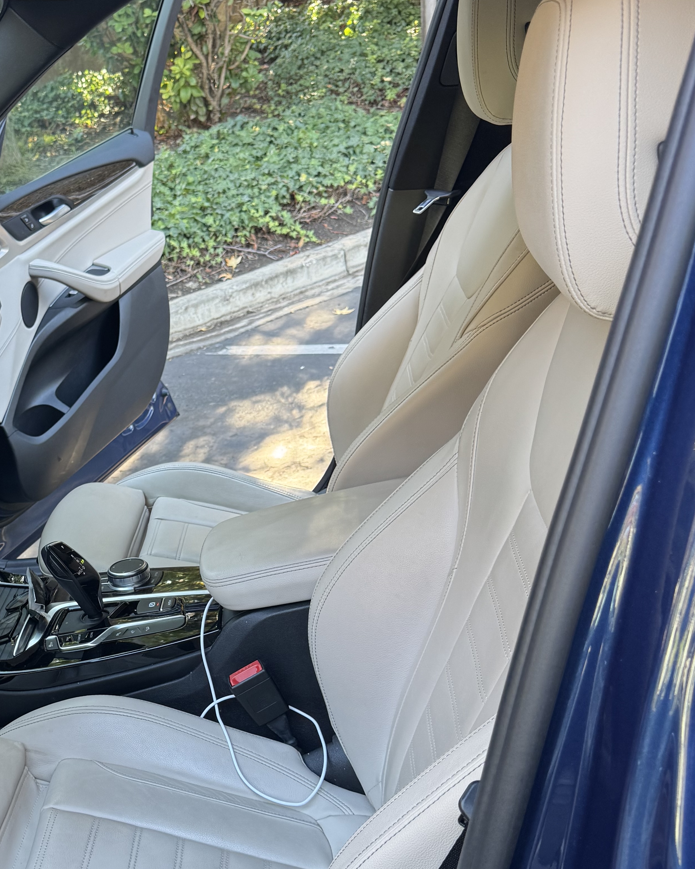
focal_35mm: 43
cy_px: 540
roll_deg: +9.4
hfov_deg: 33.5
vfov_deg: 42.6
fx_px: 1106
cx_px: 106
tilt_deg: -26.4
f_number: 1.78
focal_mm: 6.76
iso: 160
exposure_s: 1/121
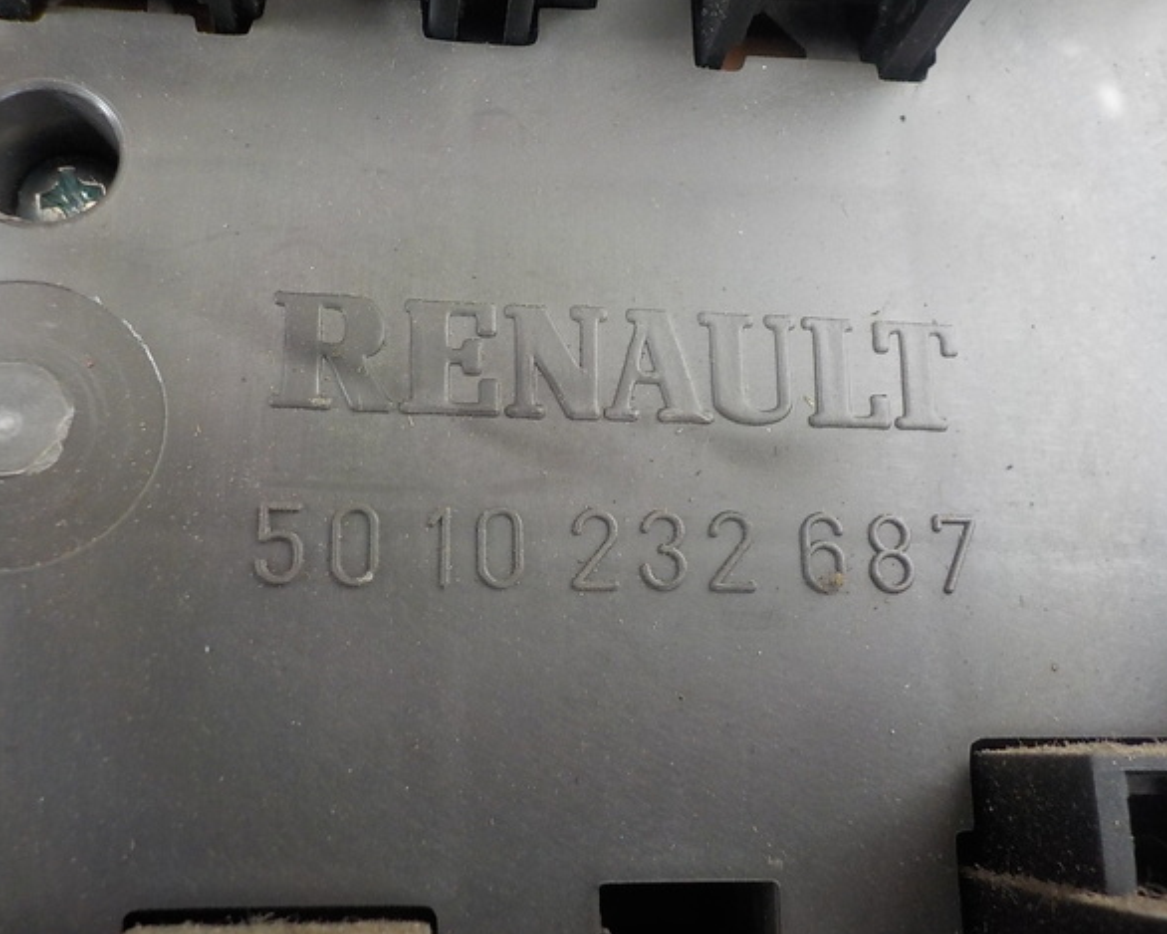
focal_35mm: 32
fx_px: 1105
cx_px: 556
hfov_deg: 55.6
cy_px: 462
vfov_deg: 45.8
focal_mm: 4.1
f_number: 3.3
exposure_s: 1/30
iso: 320
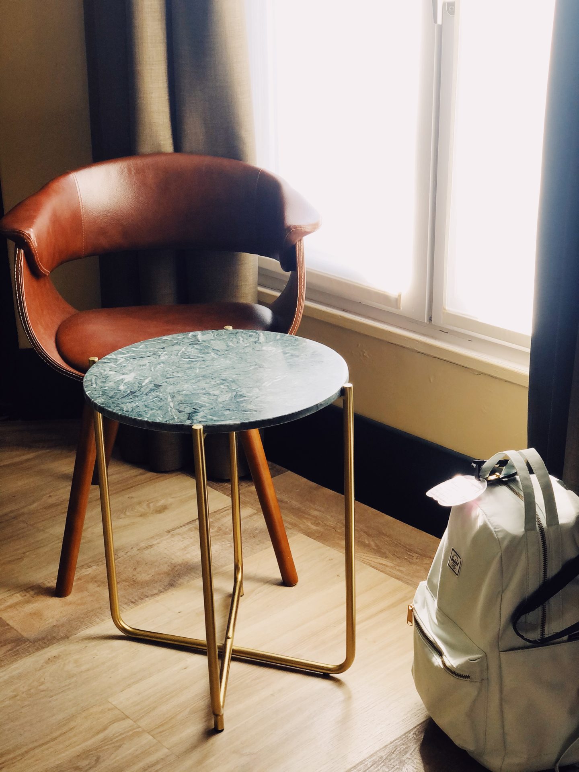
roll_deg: +0.6
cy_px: 386
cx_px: 290
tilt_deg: -21.6
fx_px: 1160
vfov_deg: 36.8
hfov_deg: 28.0
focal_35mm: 52
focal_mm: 6
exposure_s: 1/60
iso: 20
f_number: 2.4
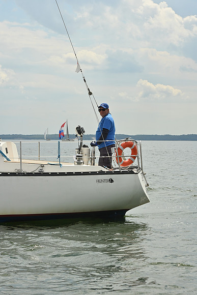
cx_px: 98
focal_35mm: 100
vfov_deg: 20.4
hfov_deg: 13.7
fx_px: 820
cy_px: 148
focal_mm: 100
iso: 320
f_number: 10
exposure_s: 1/1250
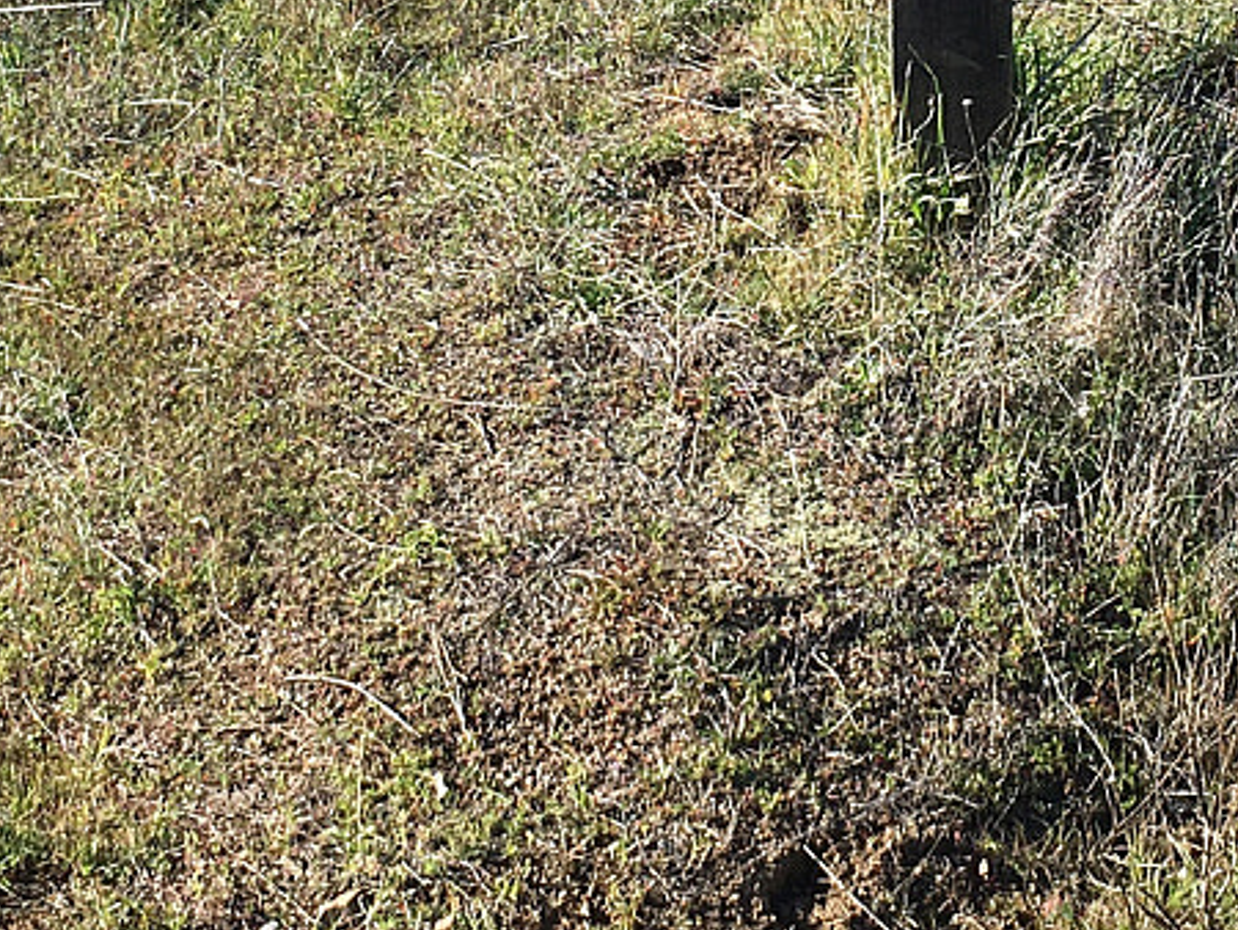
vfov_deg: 14.1
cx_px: 880
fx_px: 3686
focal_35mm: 103
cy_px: -30
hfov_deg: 19.0
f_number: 2.2
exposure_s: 1/818
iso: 25
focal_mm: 4.15
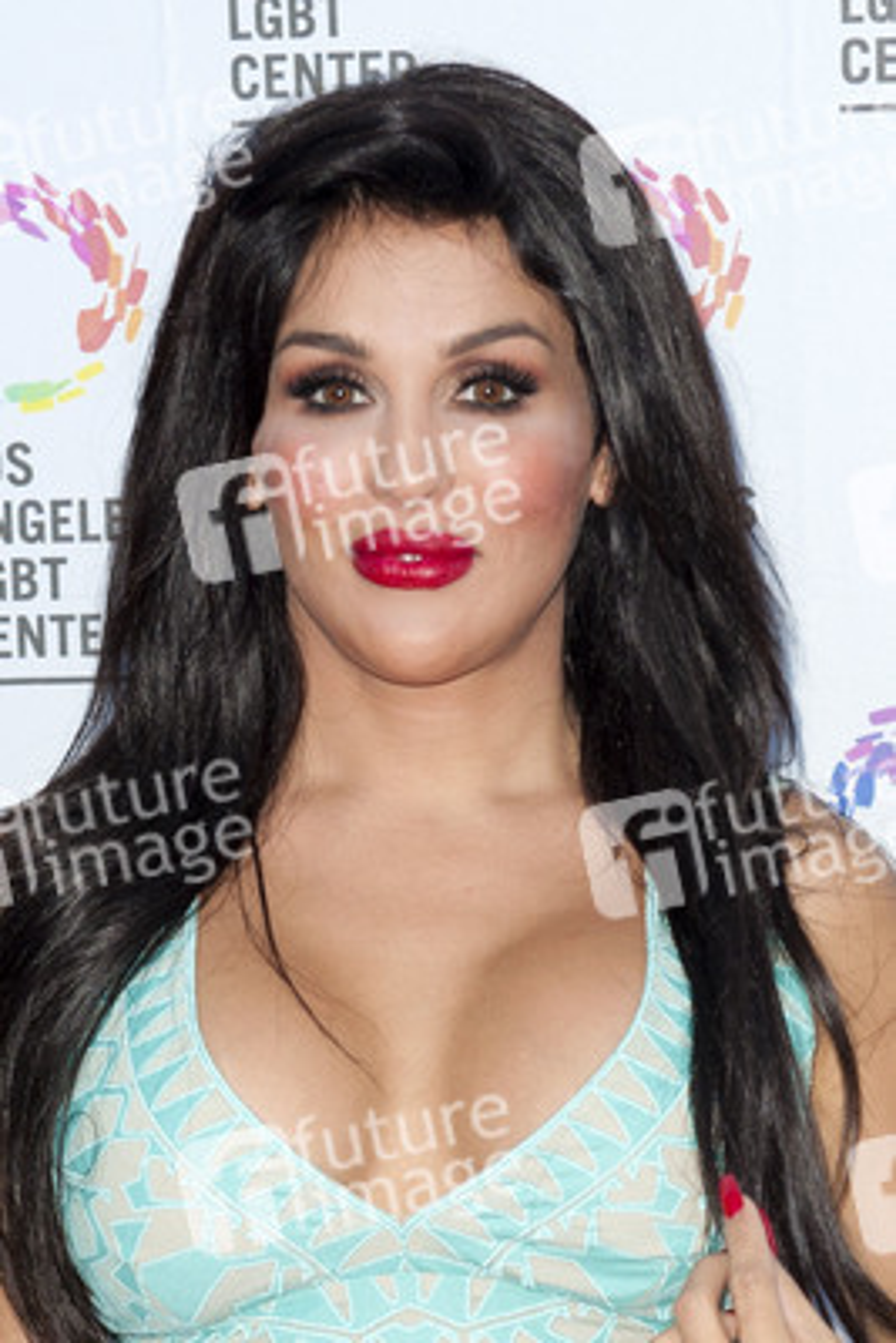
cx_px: 448
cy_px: 672
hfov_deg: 23.4
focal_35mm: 58
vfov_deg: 34.5
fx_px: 2163
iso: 400
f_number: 5
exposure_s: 1/320
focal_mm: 58
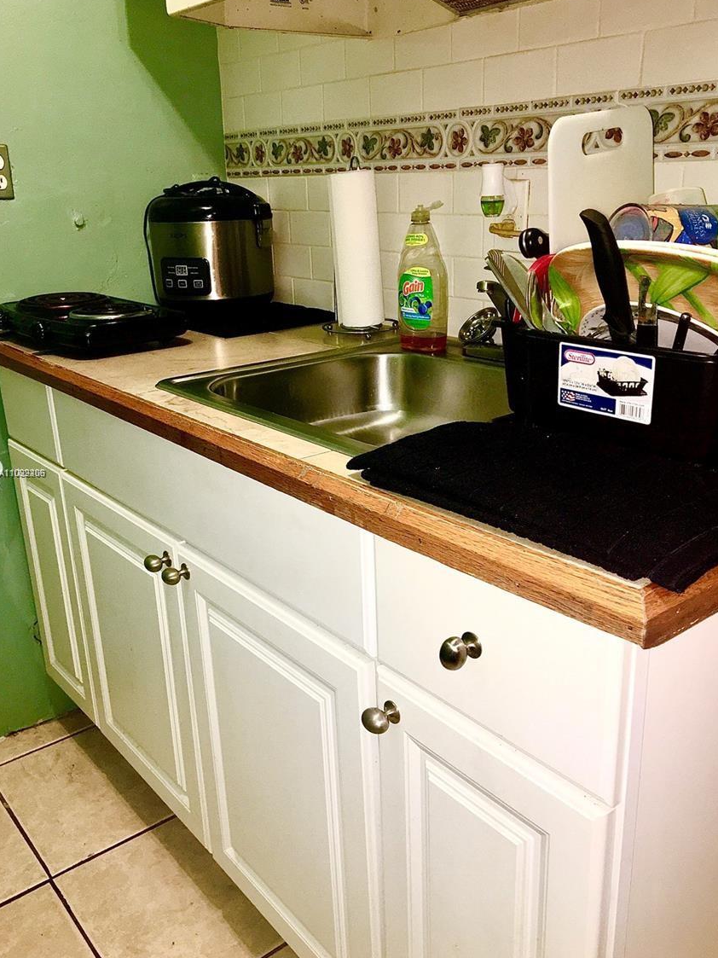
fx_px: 857
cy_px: 473
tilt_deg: -18.8
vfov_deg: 58.4
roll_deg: +1.9
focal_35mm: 31
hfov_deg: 45.4
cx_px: 353
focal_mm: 4.15
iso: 50
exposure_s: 1/16
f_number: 2.2
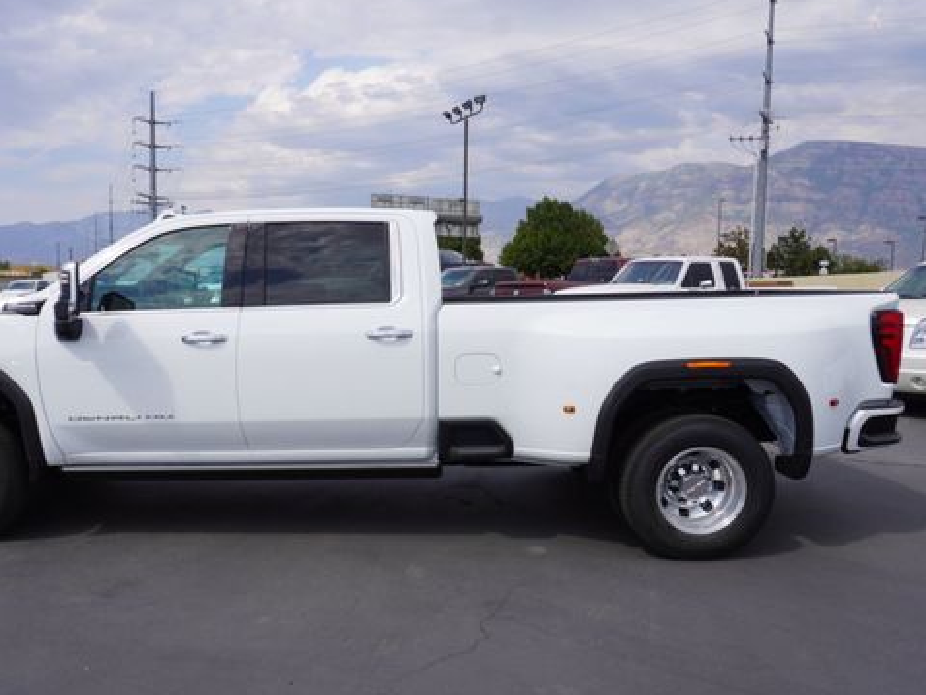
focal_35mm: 31
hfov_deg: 57.5
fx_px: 829
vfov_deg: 45.3
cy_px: 402
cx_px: 340
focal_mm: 16
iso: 100
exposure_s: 1/200
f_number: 10
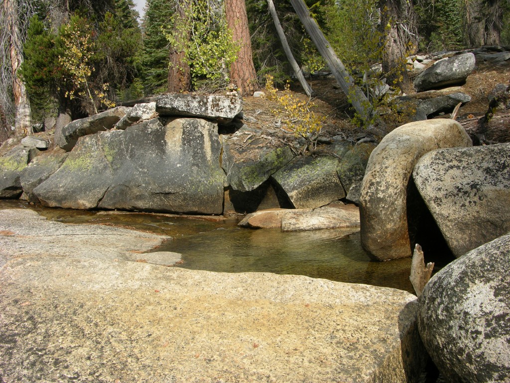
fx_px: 516
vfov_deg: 40.7
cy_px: 192
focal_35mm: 35
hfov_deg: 52.6
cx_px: 255
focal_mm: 8.9
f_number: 6.3
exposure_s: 1/190
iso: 50
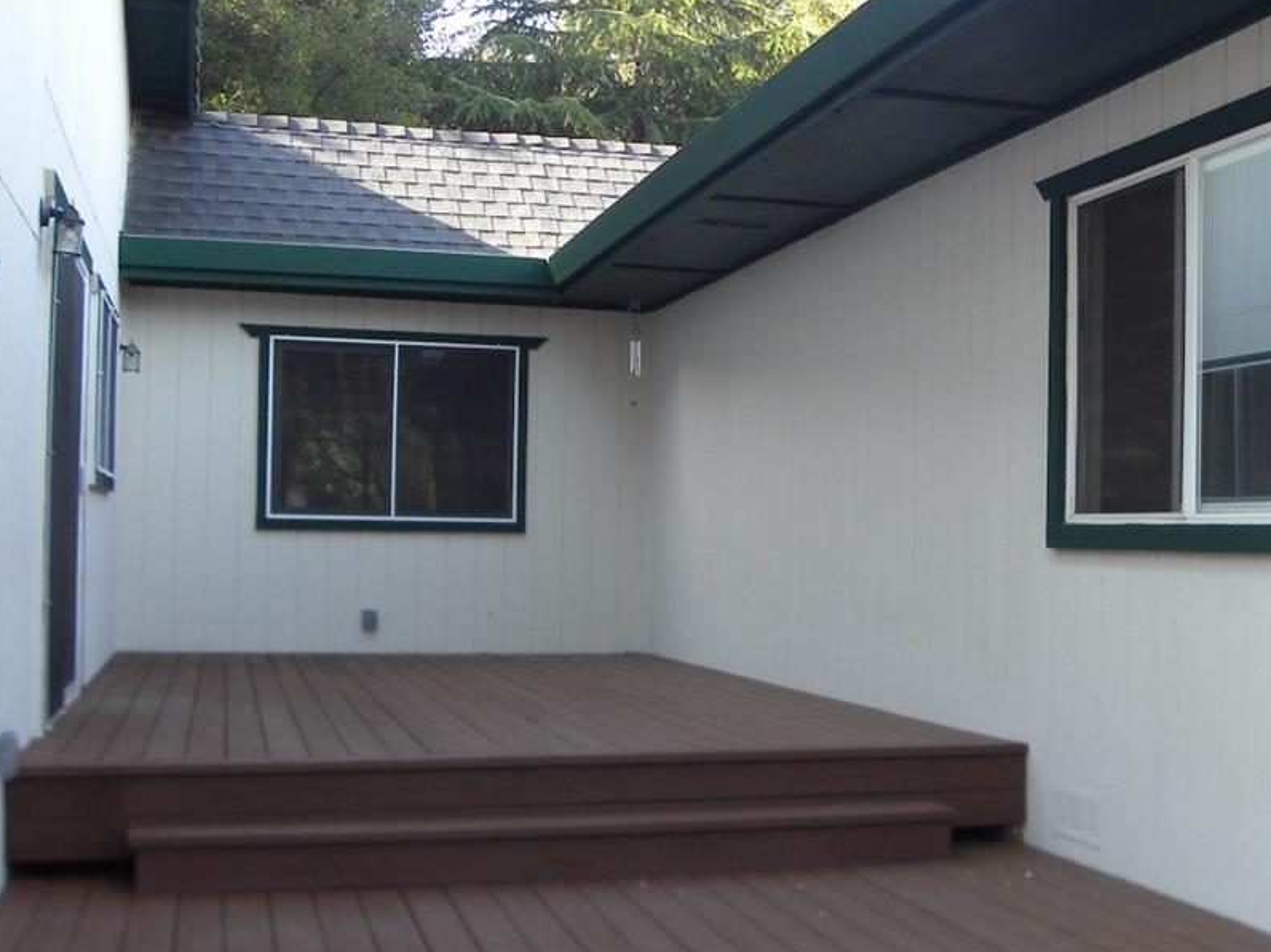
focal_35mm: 49
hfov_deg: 38.4
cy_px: 577
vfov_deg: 29.6
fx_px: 1798
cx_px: 867
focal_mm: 4.6
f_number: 3.5
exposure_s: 1/67.5
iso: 64
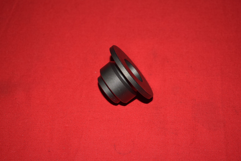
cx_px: 120
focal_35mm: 68
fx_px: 452
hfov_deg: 29.8
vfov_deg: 20.2
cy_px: 80
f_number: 5.6
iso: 160
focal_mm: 45
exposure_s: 1/200
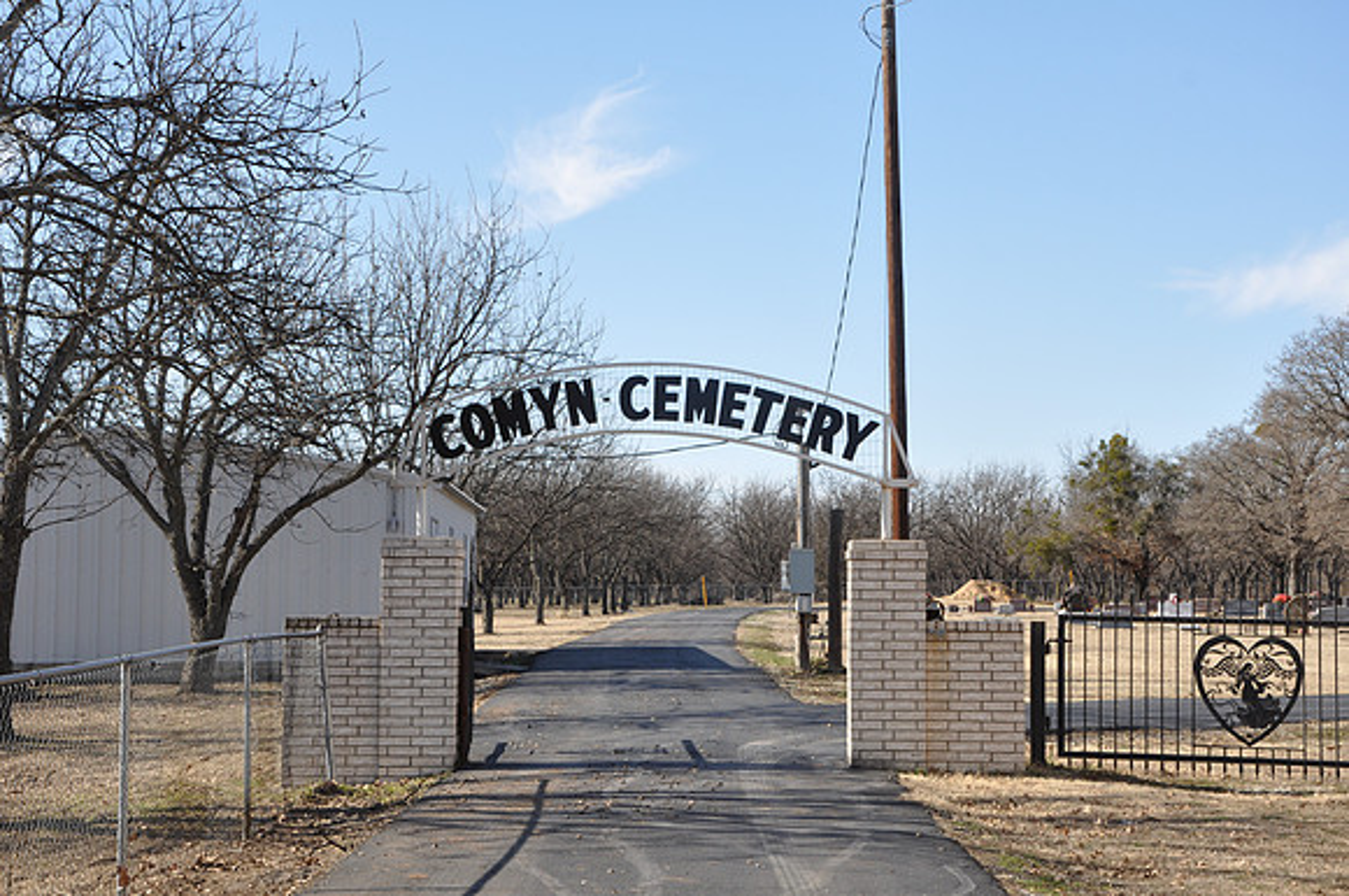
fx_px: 2526
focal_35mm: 68
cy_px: 448
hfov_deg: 29.9
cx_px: 674
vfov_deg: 20.1
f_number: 10
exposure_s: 1/125
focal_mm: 45
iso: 200
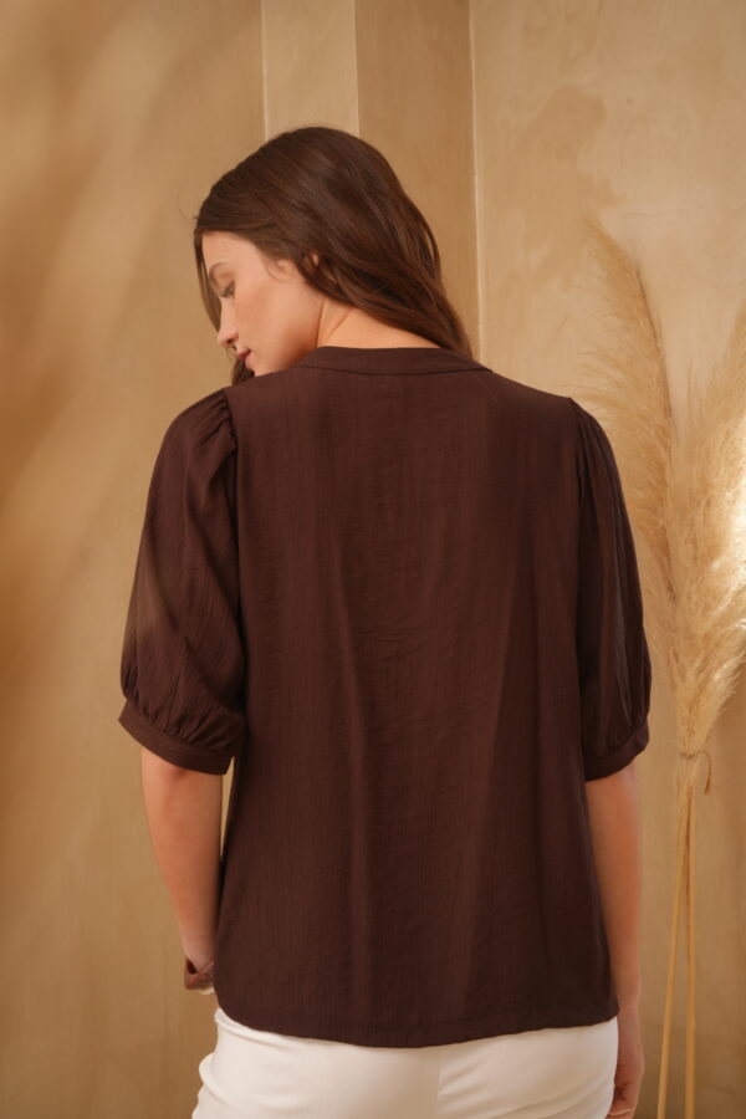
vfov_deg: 39.6
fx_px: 1554
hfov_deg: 27.0
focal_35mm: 50
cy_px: 560
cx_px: 373
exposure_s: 1/125
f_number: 14
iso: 640
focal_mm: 50
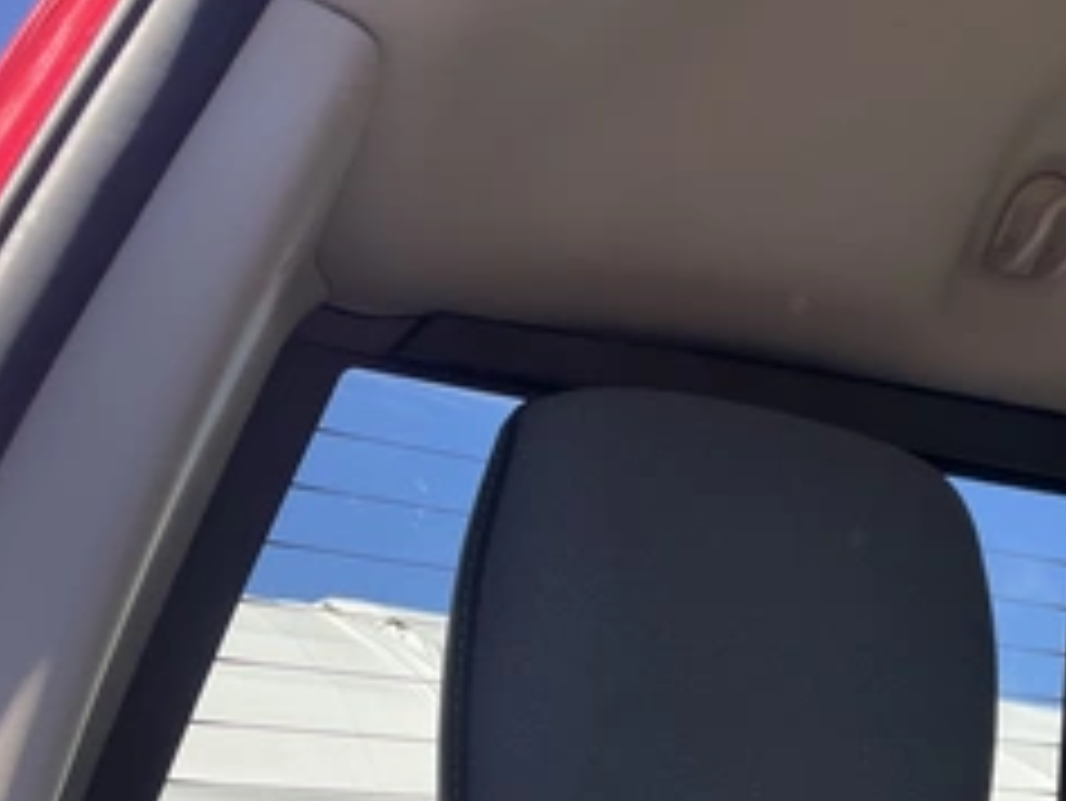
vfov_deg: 28.9
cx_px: 675
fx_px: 1510
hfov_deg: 38.6
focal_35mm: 49
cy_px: 666
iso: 25
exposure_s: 1/365
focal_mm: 3
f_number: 1.8
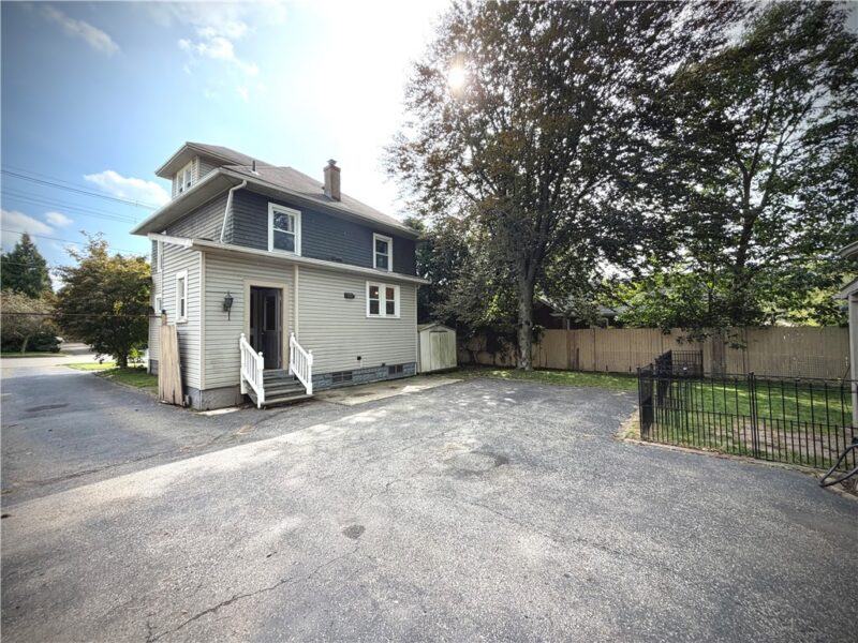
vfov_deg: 85.7
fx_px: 347
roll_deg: +2.1
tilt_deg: +2.1
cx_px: 429
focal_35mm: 14
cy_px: 322
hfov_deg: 102.1
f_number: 2.2
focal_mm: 2.22
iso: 50
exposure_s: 1/502
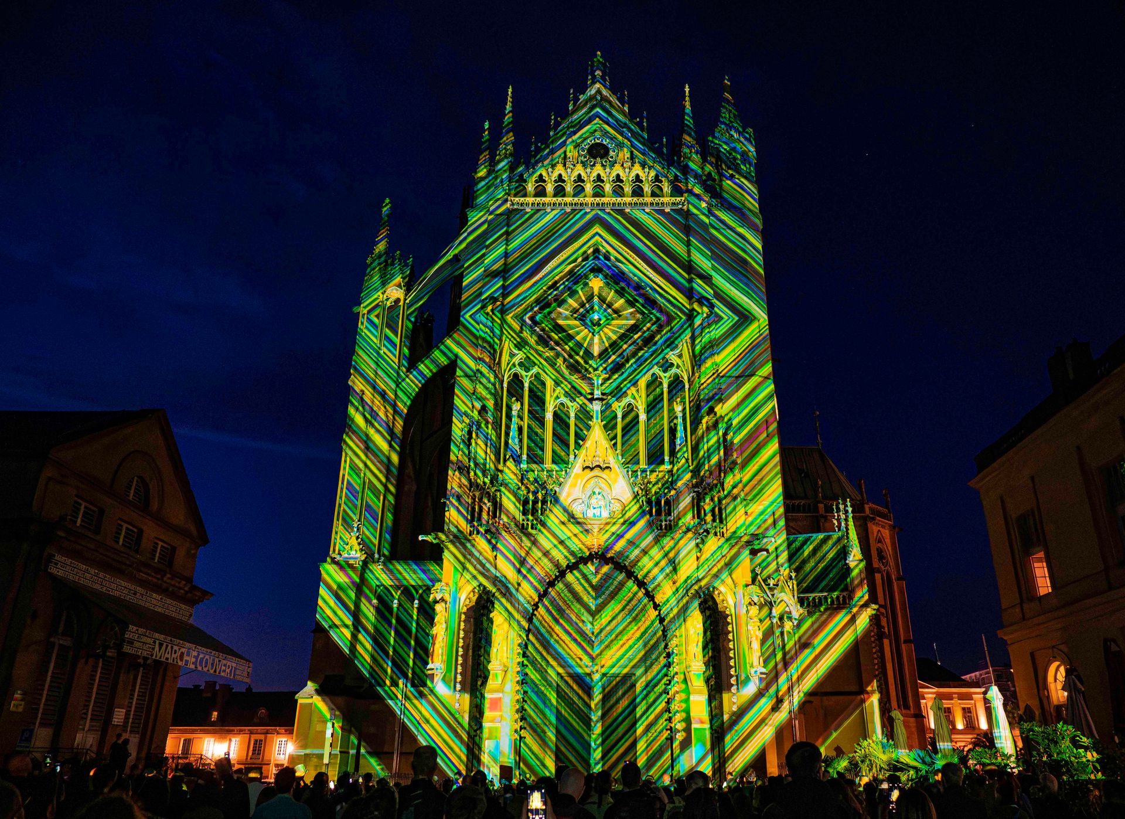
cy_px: 410
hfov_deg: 67.1
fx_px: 847
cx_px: 592
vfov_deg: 51.6
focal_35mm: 26
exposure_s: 1/50
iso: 20000
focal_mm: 24
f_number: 5
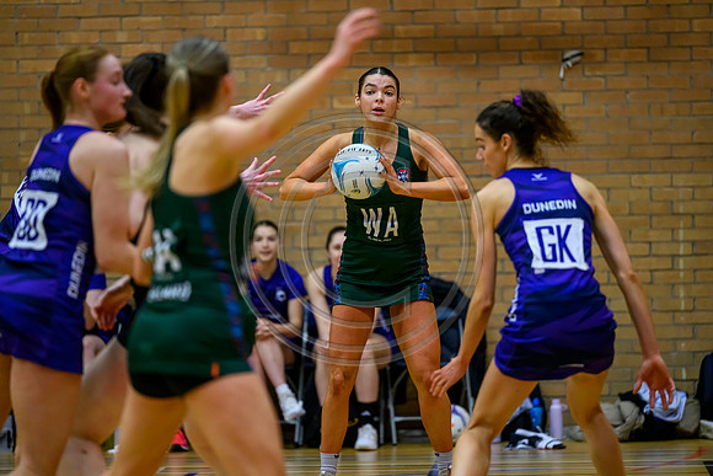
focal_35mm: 200
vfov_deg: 6.9
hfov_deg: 10.3
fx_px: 3962
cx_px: 356
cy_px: 238
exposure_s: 1/1000
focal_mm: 200
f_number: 2.8
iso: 4000
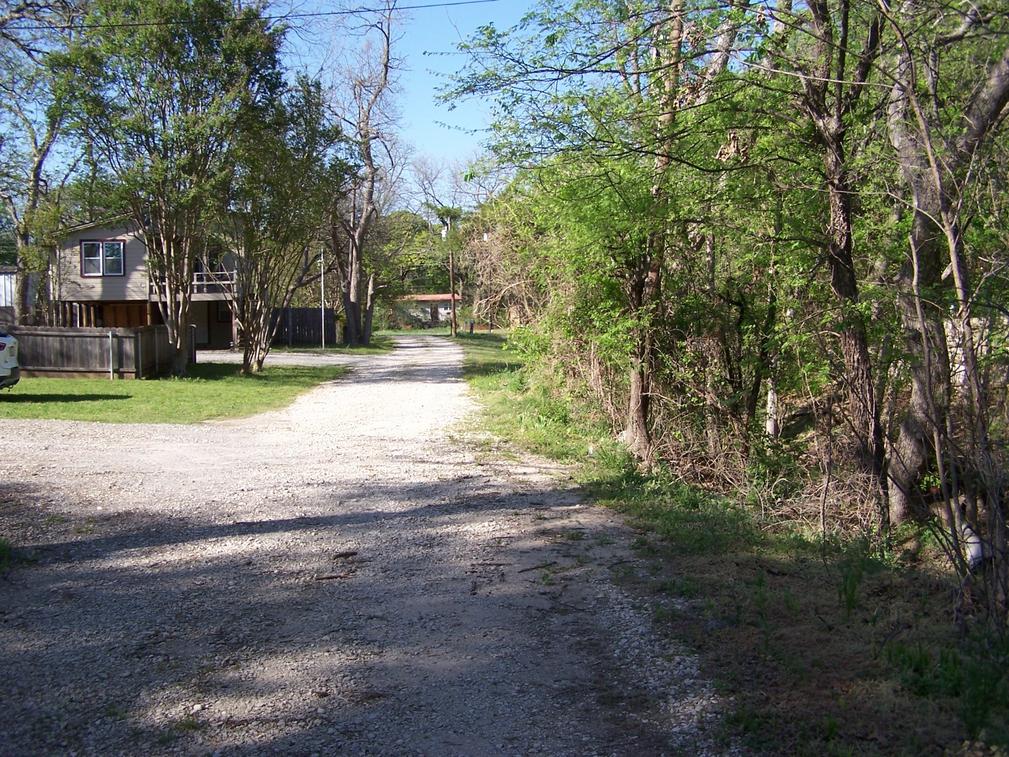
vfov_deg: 37.7
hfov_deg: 49.0
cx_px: 504
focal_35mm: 38
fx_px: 1108
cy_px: 378
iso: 80
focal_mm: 6.3
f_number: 2.8
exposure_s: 1/640
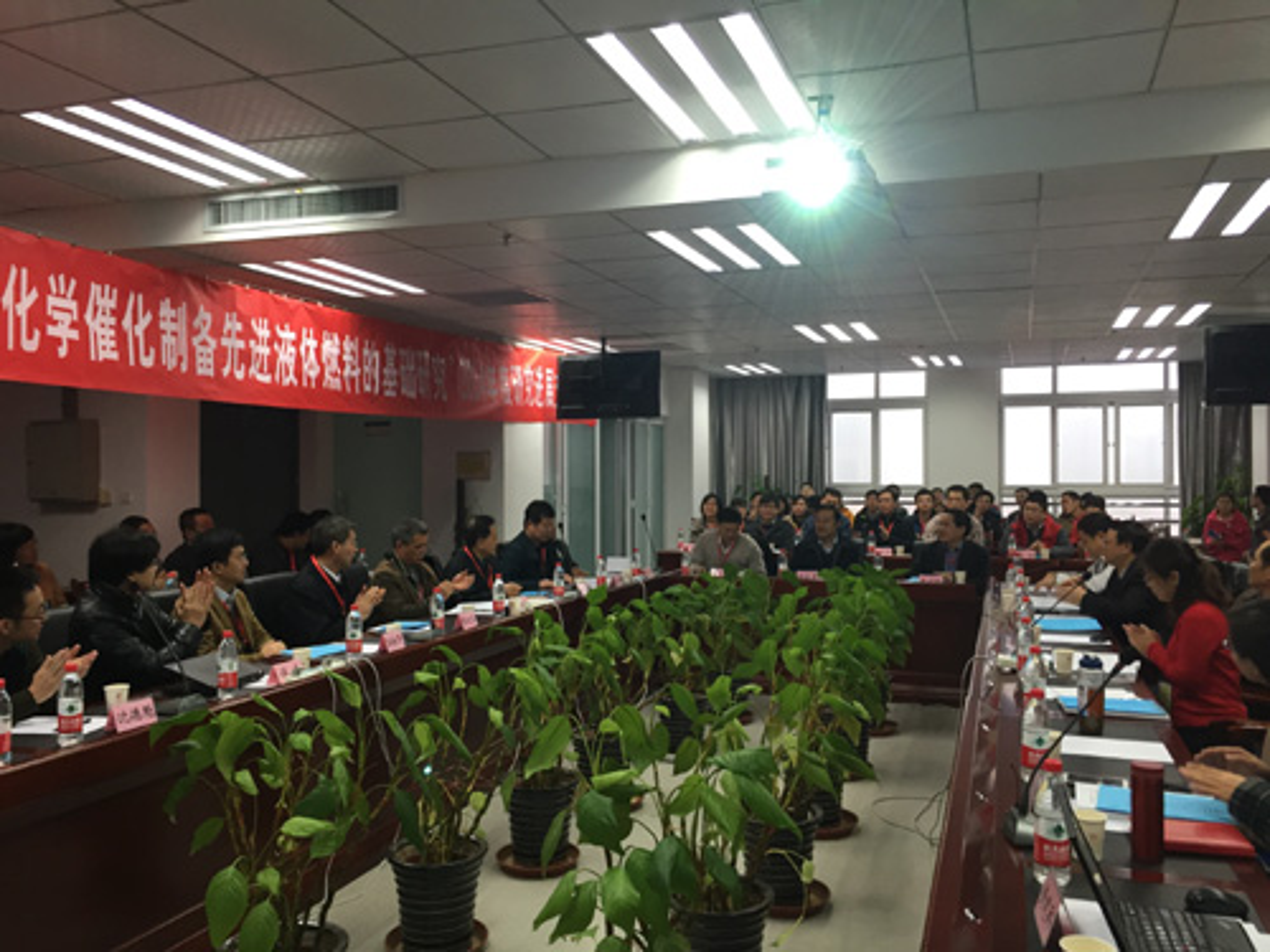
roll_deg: +0.5
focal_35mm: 29
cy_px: 476
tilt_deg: +1.4
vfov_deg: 48.2
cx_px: 635
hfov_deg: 61.7
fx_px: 1064
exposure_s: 1/30
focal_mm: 4.15
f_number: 2.2
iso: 32
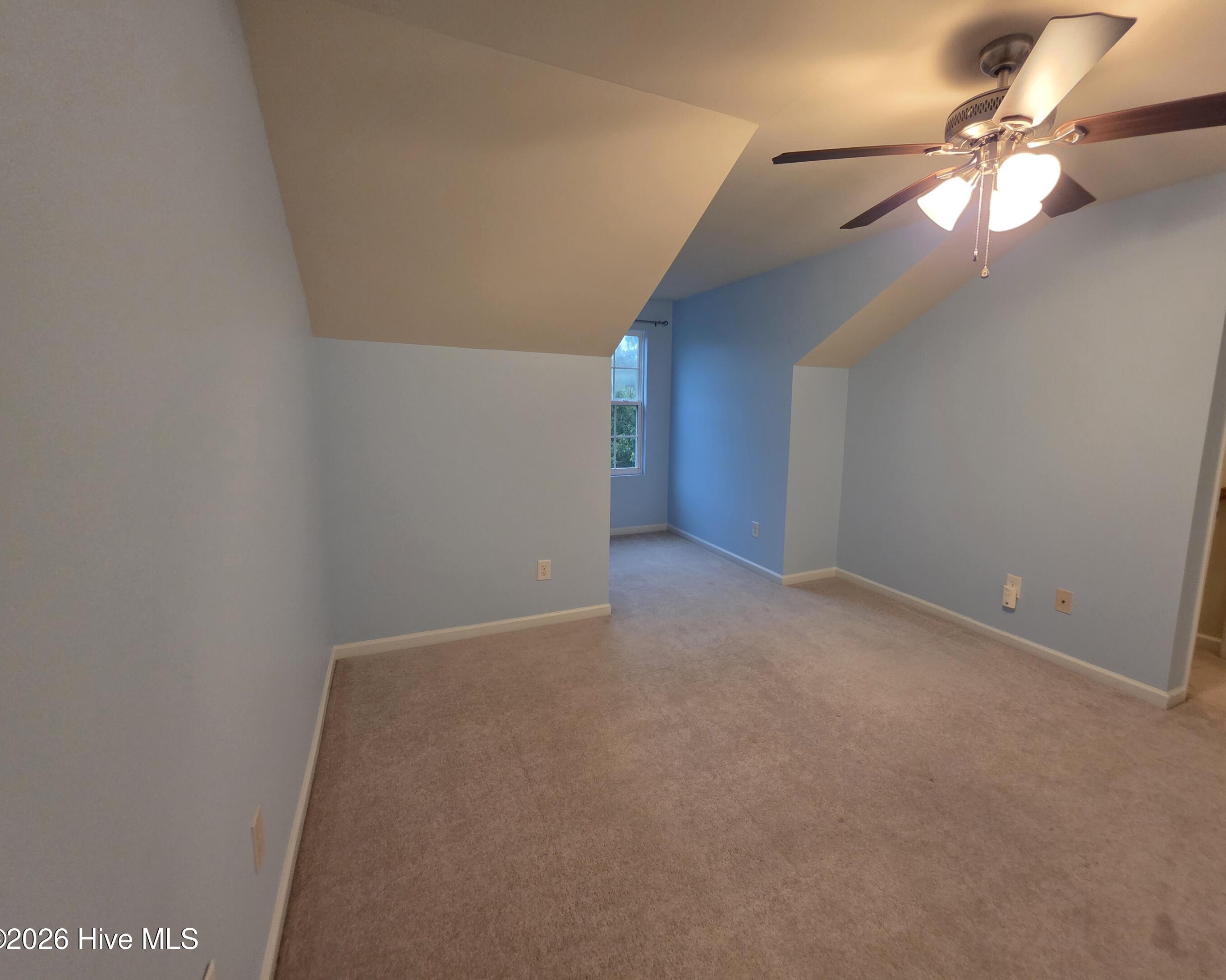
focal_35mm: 14
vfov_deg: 88.0
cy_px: 479
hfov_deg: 100.5
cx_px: 659
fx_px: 508
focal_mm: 2.2
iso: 400
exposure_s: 1/60
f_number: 1.9
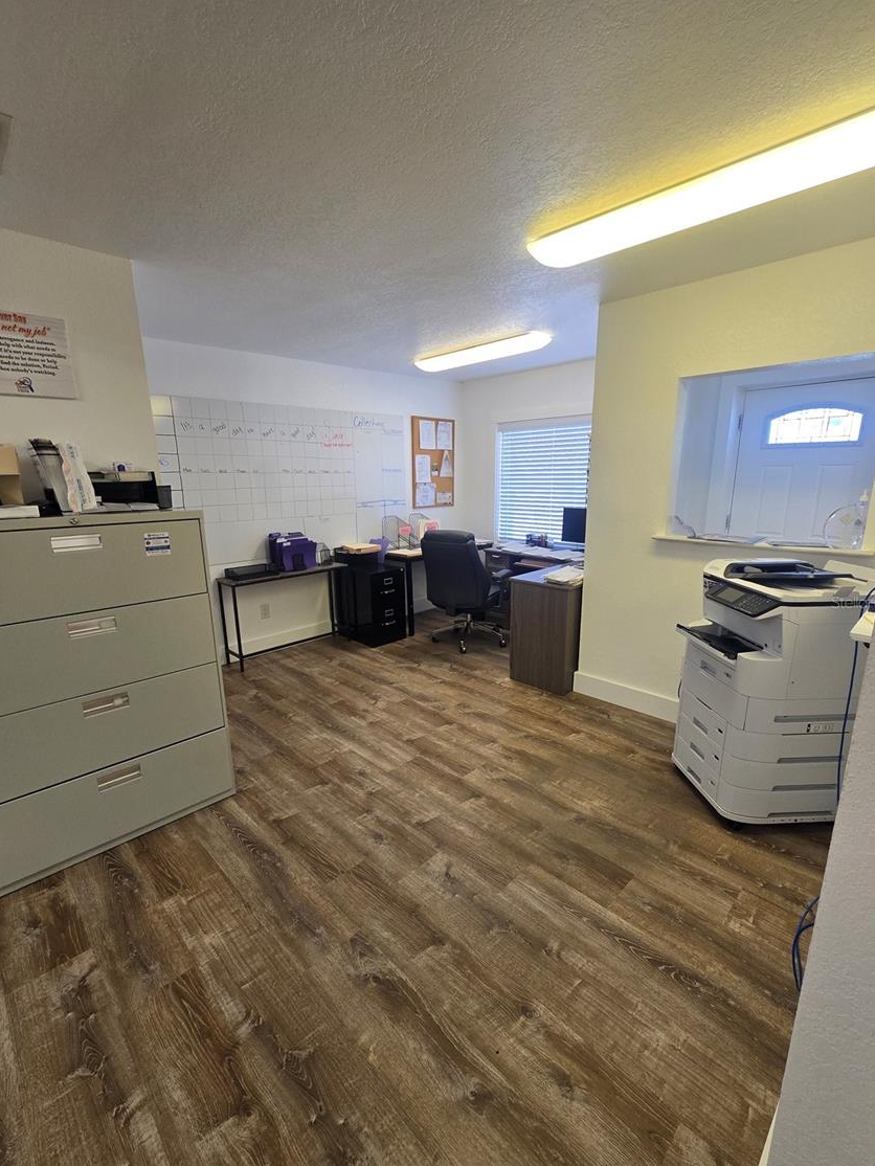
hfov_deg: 85.7
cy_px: 602
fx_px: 472
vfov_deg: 102.0
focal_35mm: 14
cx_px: 434
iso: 50
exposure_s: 1/60
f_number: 2.2
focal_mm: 2.2
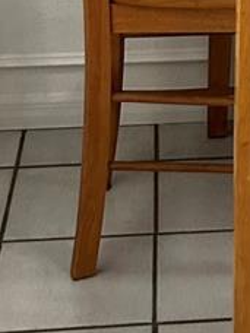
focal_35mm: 137
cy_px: -260
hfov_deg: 10.4
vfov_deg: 13.1
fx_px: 1319
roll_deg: -2.1
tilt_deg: -9.1
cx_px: 377
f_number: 1.5
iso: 250
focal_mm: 5.7
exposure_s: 1/60
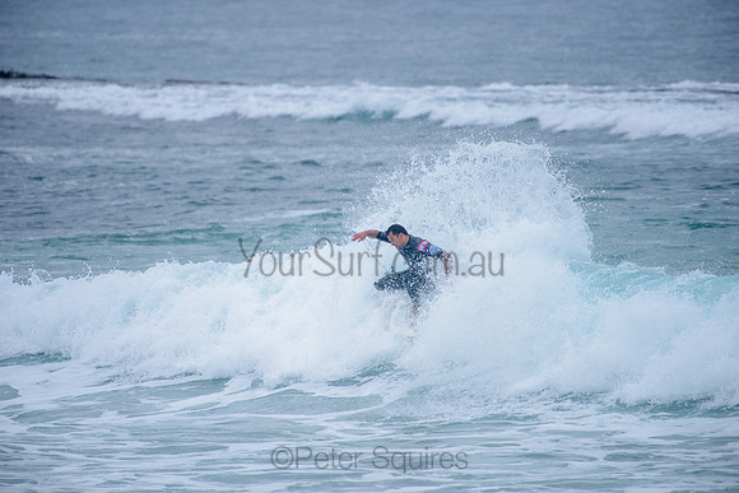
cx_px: 370
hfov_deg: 4.1
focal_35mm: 500
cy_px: 246
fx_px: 10266
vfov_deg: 2.8
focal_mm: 500
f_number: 5.6
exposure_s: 1/2000
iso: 250
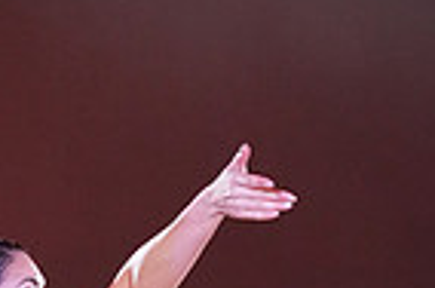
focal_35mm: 336
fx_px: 4051
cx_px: -146
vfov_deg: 4.0
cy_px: 585
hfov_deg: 6.1
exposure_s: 1/400
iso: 5000
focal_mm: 82
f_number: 4
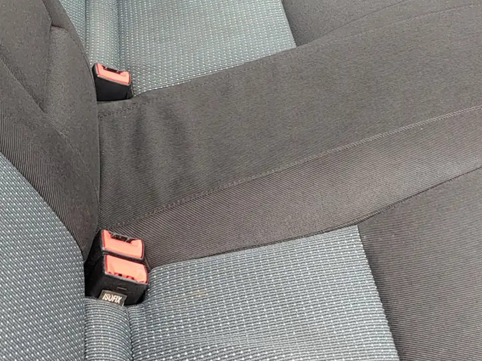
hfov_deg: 28.2
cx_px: 262
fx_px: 961
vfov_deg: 21.0
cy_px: 60
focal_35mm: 69
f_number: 1.8
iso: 244
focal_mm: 5.56
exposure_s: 1/100
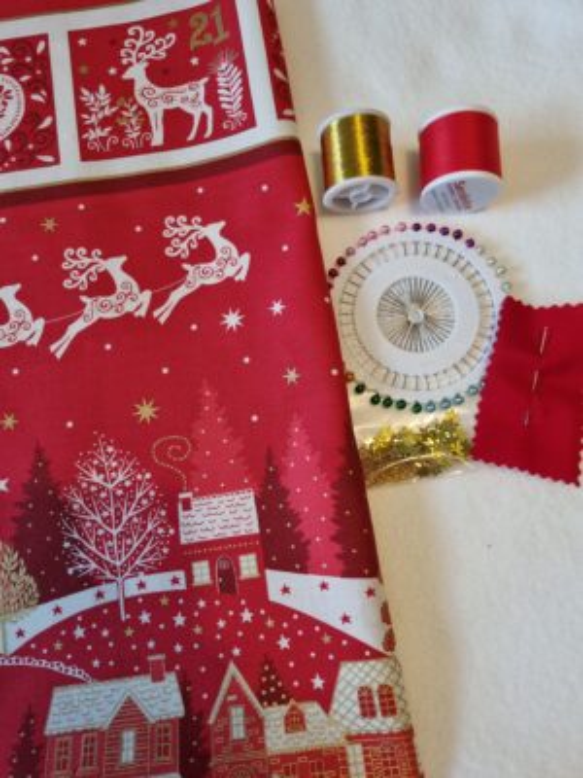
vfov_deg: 67.3
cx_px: 292
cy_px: 389
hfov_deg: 53.1
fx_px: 584
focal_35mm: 26
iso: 100
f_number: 1.8
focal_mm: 5.4
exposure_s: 1/100
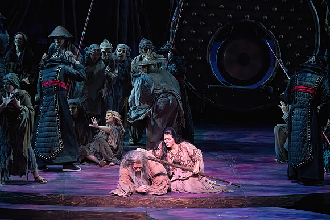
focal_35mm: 200
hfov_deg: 10.3
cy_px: 110
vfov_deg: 6.9
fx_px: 1834
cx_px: 165
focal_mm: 200
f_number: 8
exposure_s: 1/320
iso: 20000
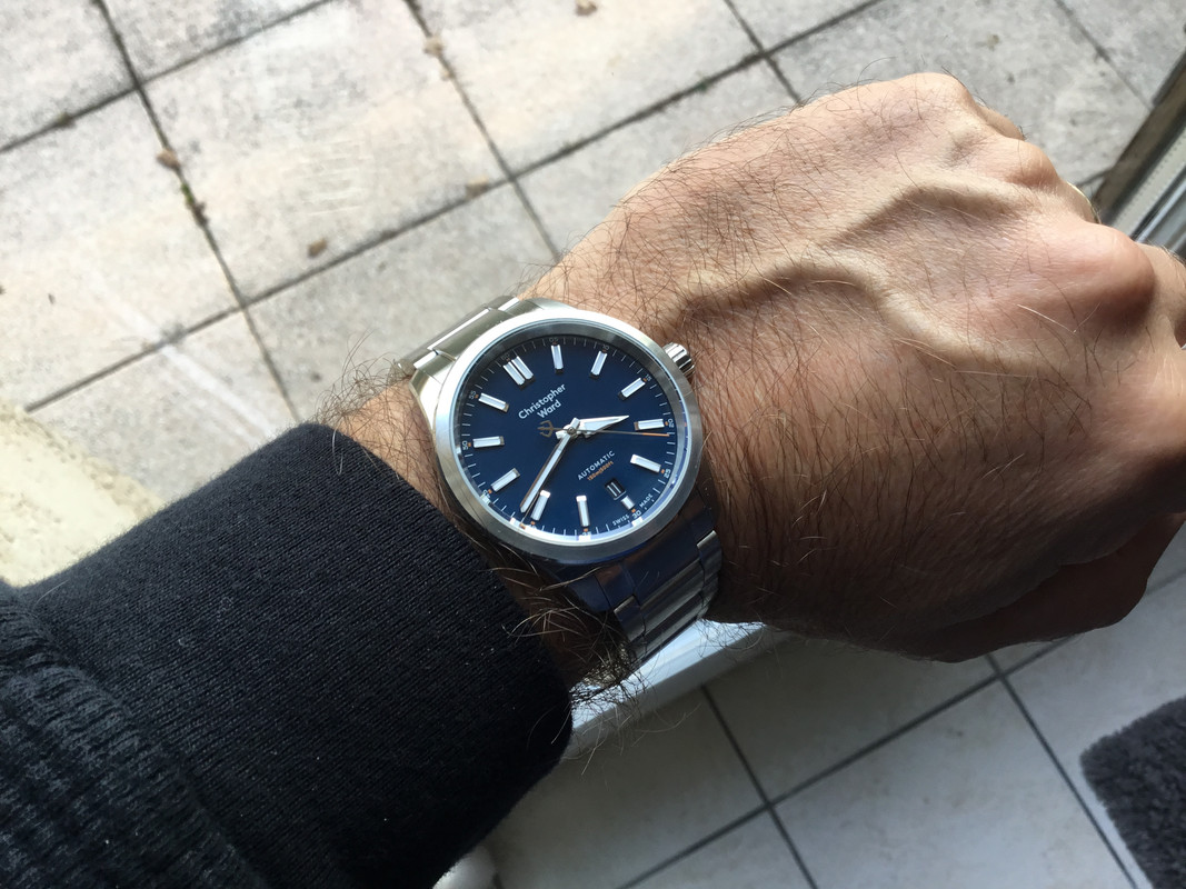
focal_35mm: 31
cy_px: 444
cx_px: 593
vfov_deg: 45.4
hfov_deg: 58.4
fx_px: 1062
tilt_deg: -72.5
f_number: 2.4
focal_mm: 3.3
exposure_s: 1/50
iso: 25
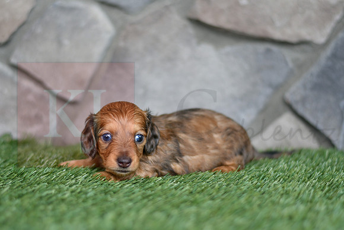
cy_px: 115
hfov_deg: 27.0
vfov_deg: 18.2
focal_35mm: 75
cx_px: 172
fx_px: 717
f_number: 1.8
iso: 125
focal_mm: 50
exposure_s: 1/200
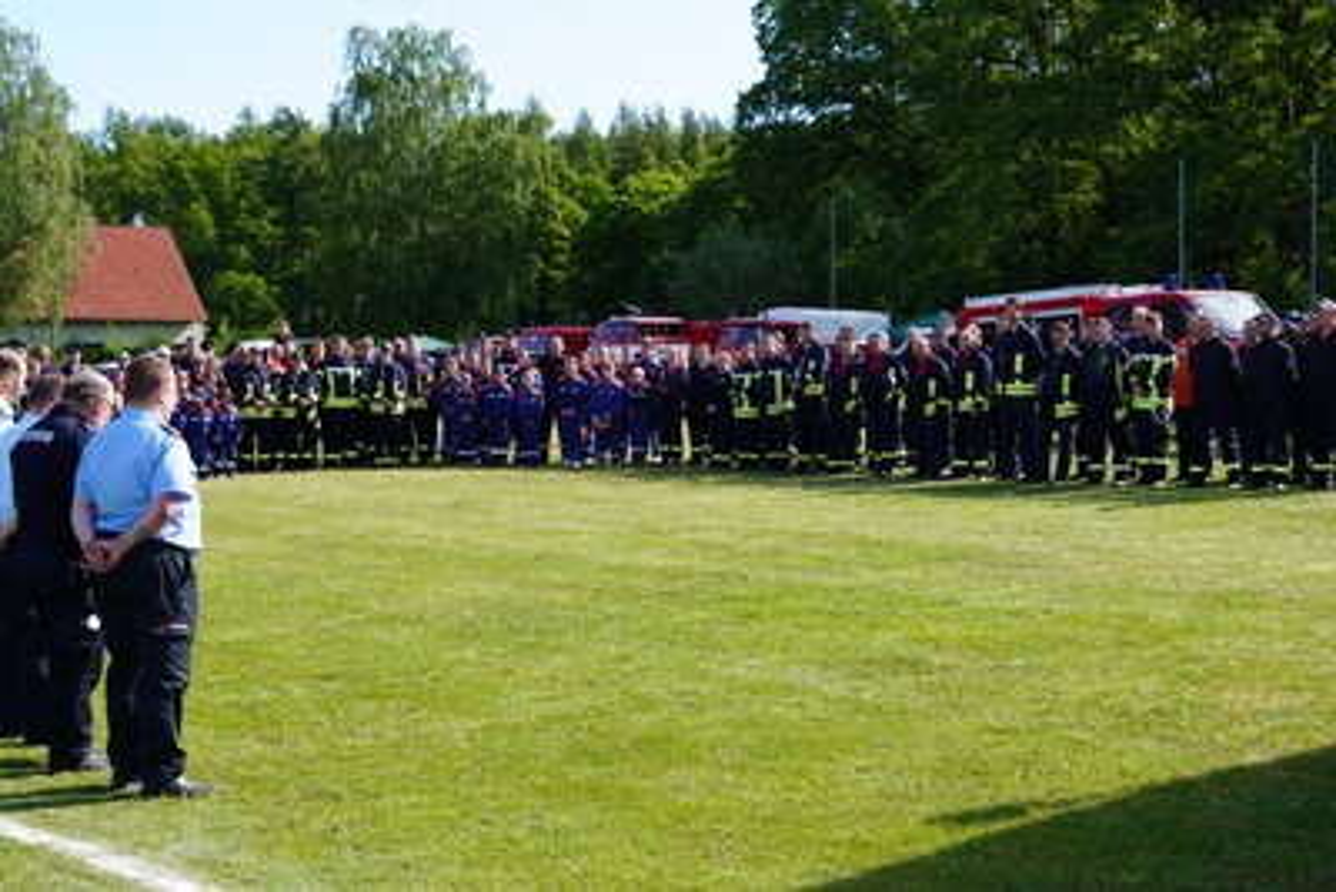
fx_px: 1893
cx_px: 668
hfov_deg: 38.9
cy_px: 446
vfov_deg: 26.5
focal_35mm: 51
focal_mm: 34
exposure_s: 1/125
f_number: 6.3
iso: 100
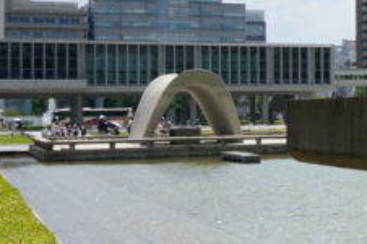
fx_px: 1110
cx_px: 797
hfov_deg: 14.5
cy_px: 73
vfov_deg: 12.5
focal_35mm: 109
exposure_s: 1/160
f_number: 11
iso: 100
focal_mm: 16
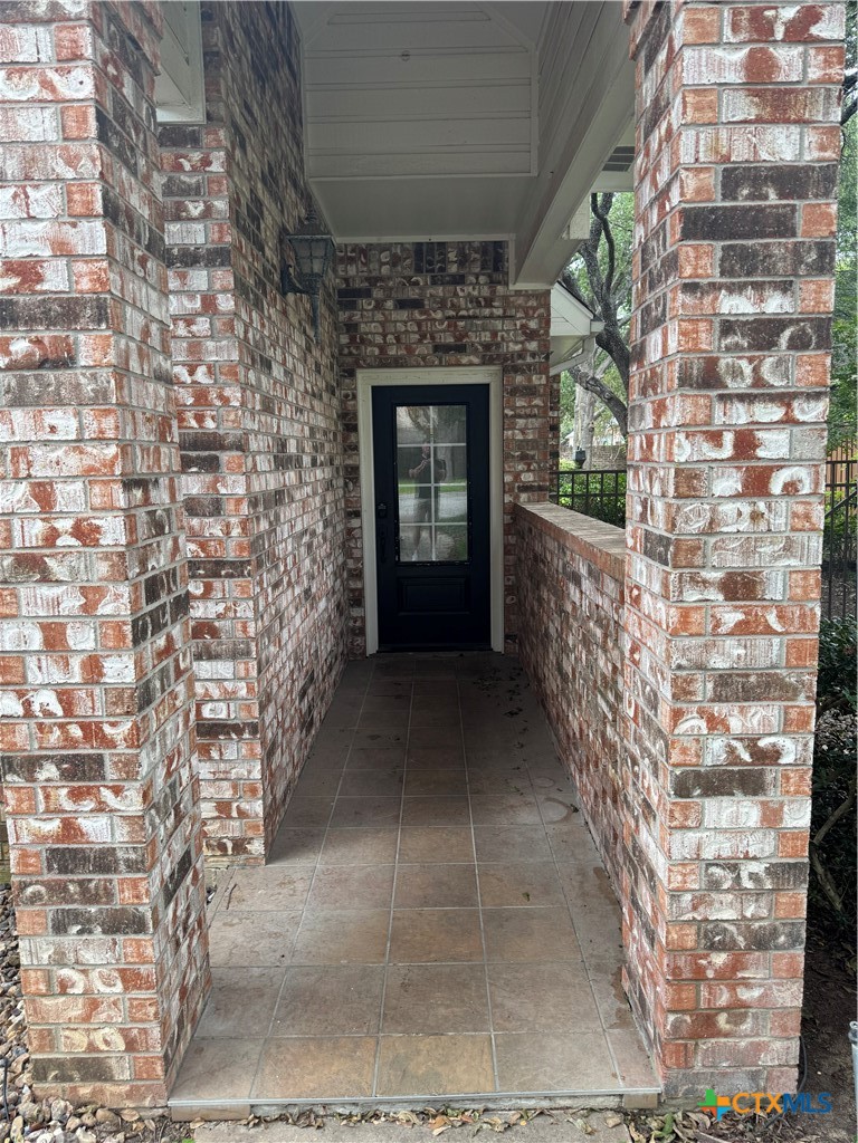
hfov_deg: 56.8
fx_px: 793
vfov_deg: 71.6
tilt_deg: -8.2
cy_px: 572
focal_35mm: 24
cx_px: 429
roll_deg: +1.9
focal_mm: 6.76
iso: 100
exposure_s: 1/121
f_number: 1.78
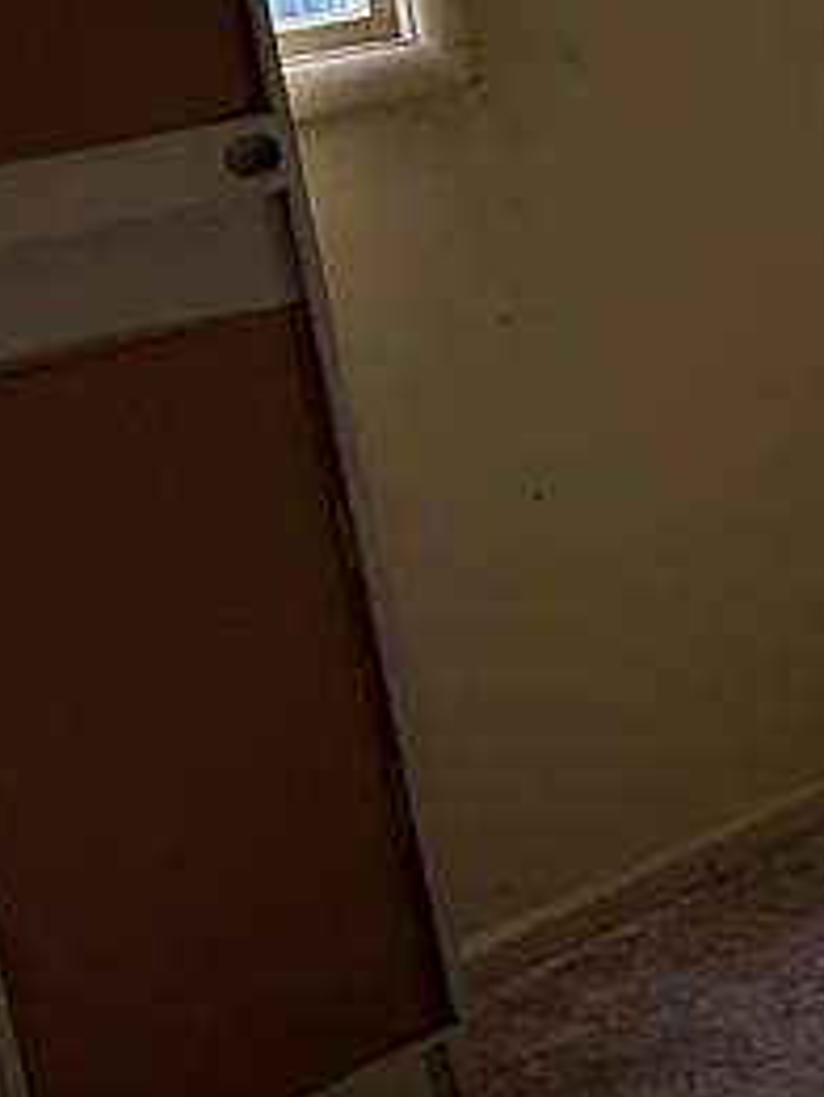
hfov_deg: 13.1
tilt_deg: -12.0
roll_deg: +2.9
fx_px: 2981
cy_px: 97
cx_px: 1766
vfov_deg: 20.4
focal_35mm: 94
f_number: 1.78
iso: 1000
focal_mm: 6.86
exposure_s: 1/30
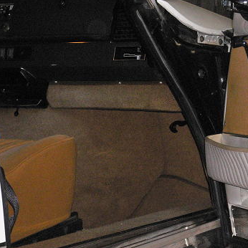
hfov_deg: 14.3
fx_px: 981
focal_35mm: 121
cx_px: 192
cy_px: 135
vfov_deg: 14.4
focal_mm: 12.3
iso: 400
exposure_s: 1/60
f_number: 4.2
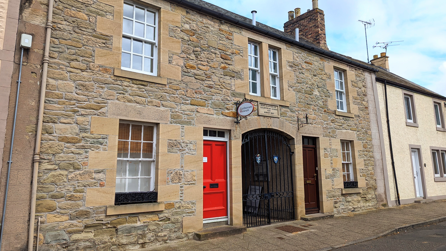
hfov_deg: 69.9
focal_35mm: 27
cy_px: 112
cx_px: 220
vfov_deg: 42.8
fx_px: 319
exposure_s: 1/2179
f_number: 1.85
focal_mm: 6.81
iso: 44
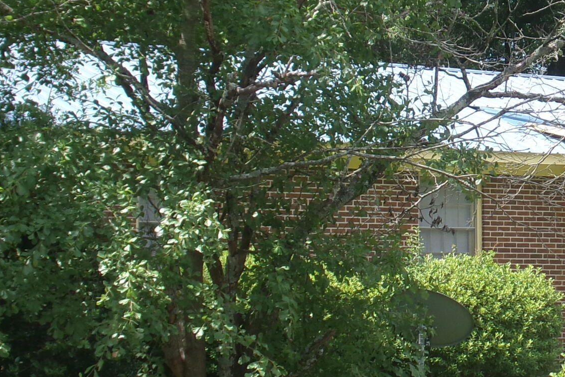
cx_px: 574
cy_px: 112
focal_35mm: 133
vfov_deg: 10.3
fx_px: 2087
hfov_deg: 15.1
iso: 100
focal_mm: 8.5
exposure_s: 1/240
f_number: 4.2
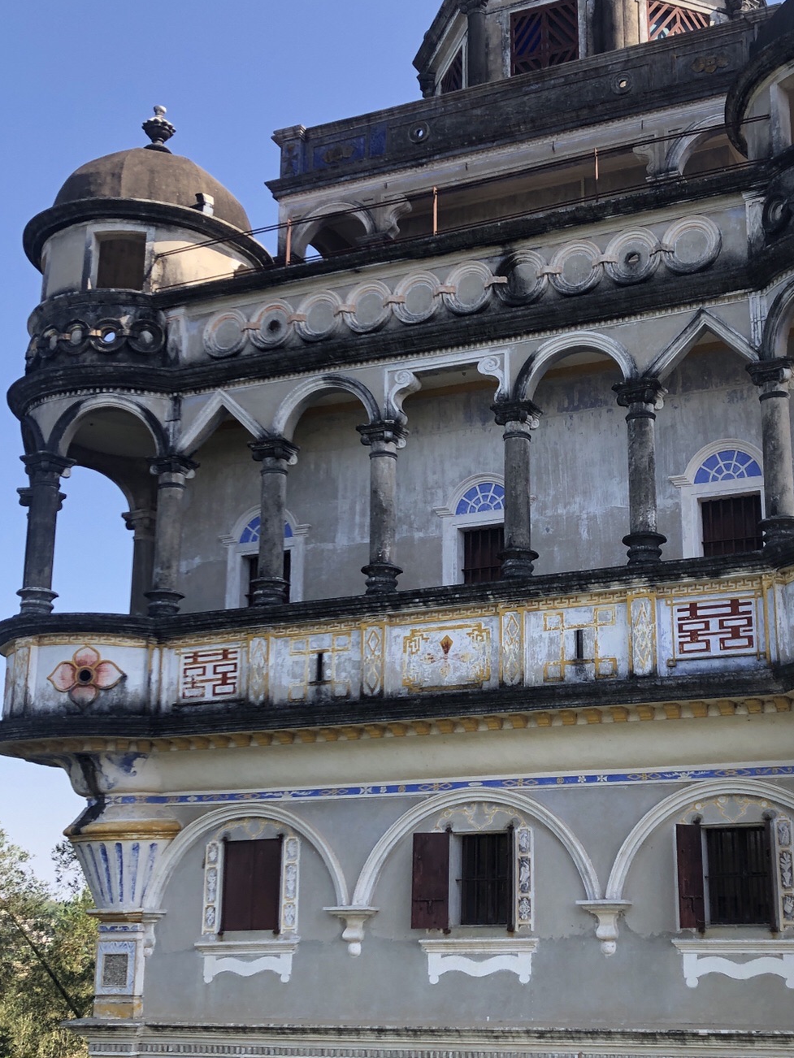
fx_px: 1315
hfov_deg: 33.0
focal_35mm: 43
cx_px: 590
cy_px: 601
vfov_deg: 43.7
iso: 20
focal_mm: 4
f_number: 1.8
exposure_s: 1/857
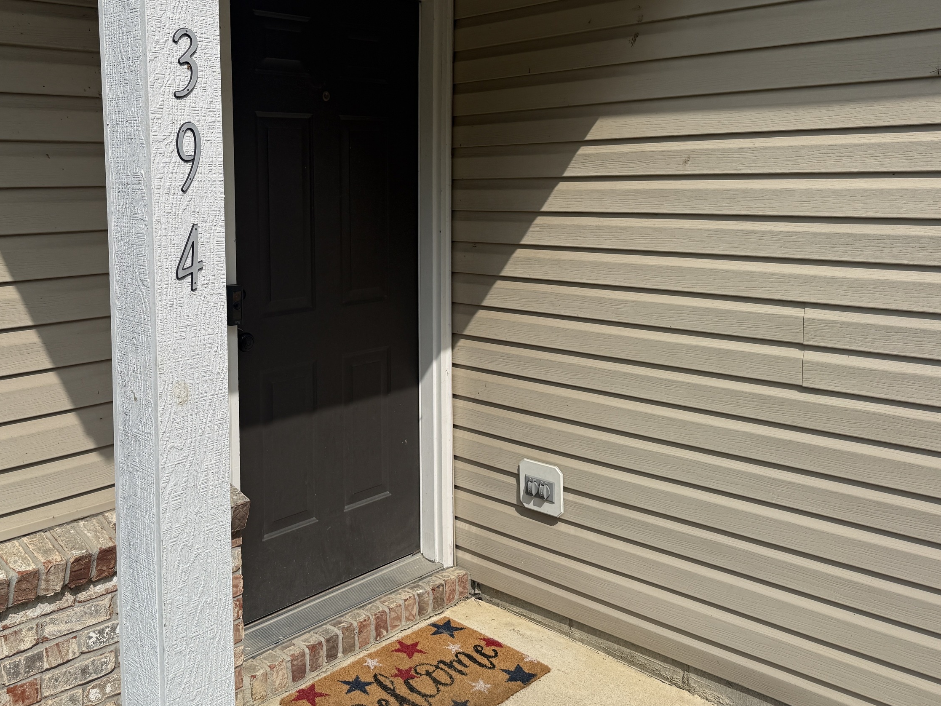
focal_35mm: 33
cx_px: 319
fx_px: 897
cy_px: 249
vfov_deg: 42.5
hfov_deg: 54.3
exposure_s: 1/9091
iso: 80
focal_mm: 6.76
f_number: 1.78
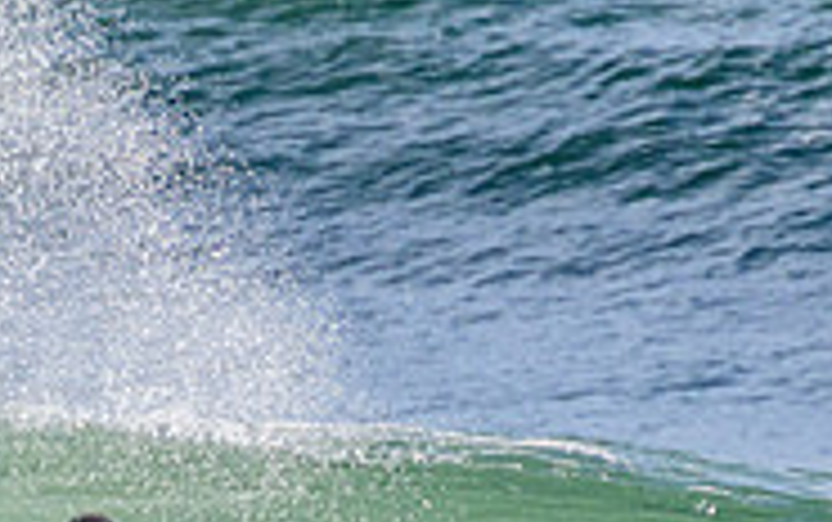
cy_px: 781
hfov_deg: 0.8
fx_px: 57964
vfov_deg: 0.5
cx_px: 279
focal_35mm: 2554
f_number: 11
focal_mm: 800
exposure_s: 1/2000
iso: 900
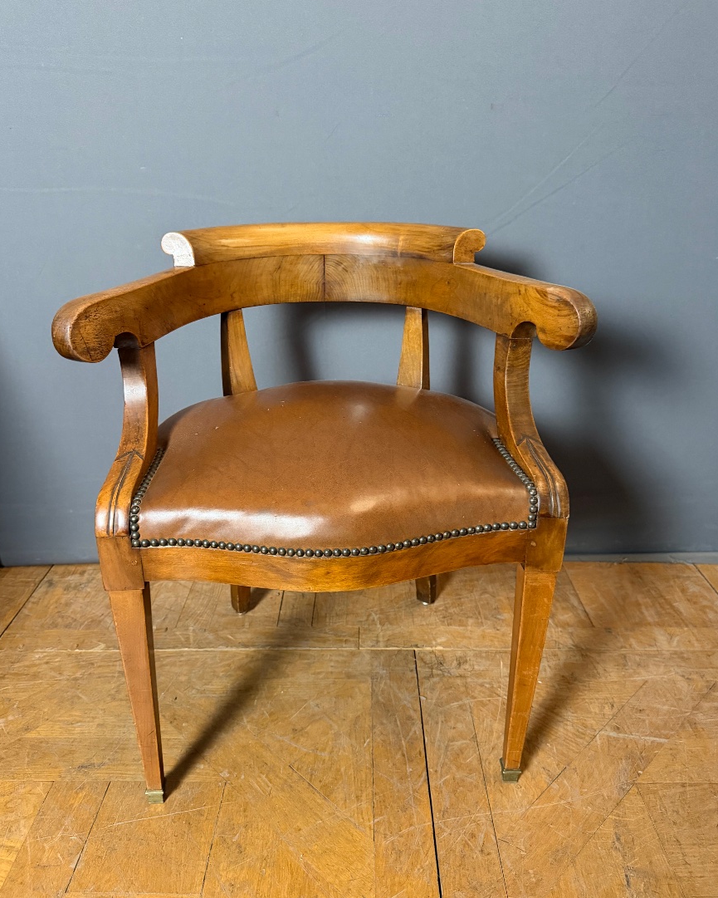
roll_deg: +1.1
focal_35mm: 26
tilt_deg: -21.7
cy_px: 432
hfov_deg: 54.9
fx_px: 691
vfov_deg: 66.0
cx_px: 352
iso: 800
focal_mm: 6.76
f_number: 1.78
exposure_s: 1/50
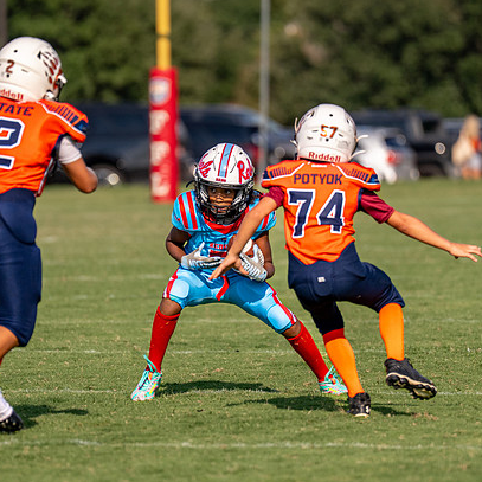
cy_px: 242
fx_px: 7026
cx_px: 219
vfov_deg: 3.9
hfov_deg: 3.9
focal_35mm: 446
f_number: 2.8
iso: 160
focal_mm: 200
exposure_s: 1/5000
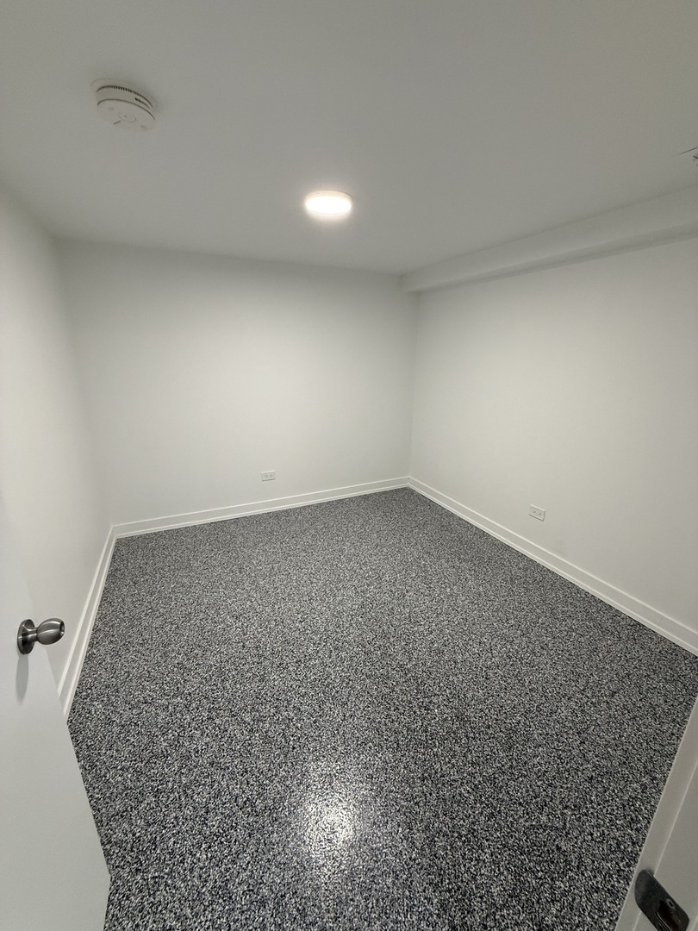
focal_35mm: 14
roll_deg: -0.2
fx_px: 376
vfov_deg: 102.1
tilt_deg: -15.8
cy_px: 466
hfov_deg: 85.7
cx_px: 349
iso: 320
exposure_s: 1/120
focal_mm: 2.22
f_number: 2.2
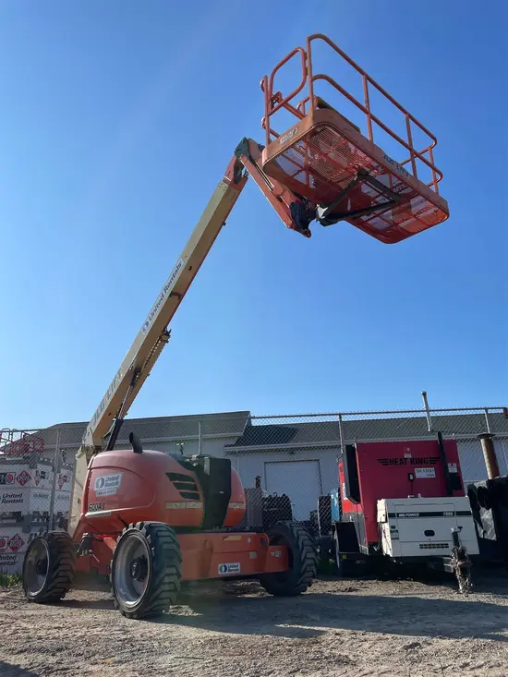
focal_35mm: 26
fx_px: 509
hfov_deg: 53.1
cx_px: 254
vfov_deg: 67.3
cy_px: 338
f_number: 1.6
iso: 32
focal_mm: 4.2
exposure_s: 1/4464
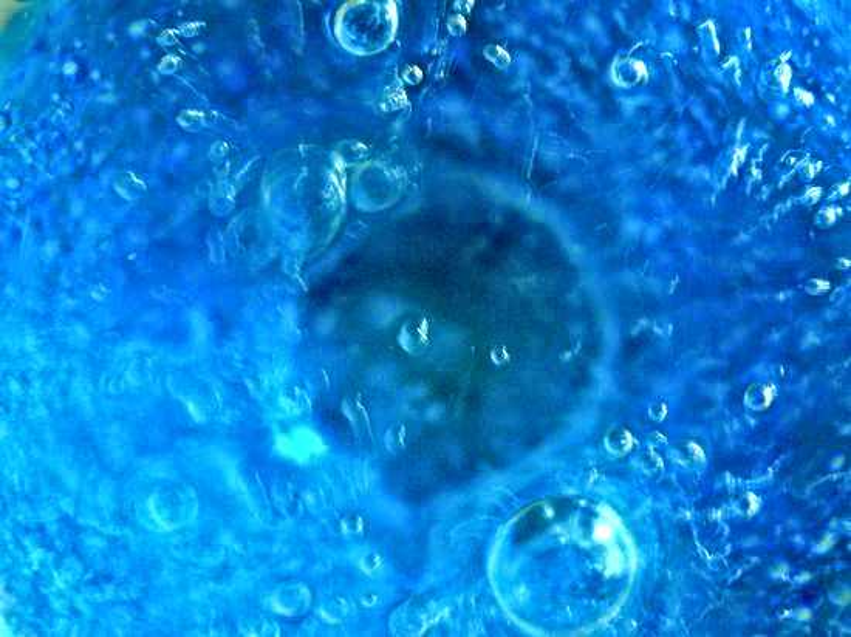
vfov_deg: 39.6
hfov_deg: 51.4
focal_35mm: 36
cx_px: 426
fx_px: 885
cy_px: 318
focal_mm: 6
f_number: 2.8
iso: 200
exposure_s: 1/10
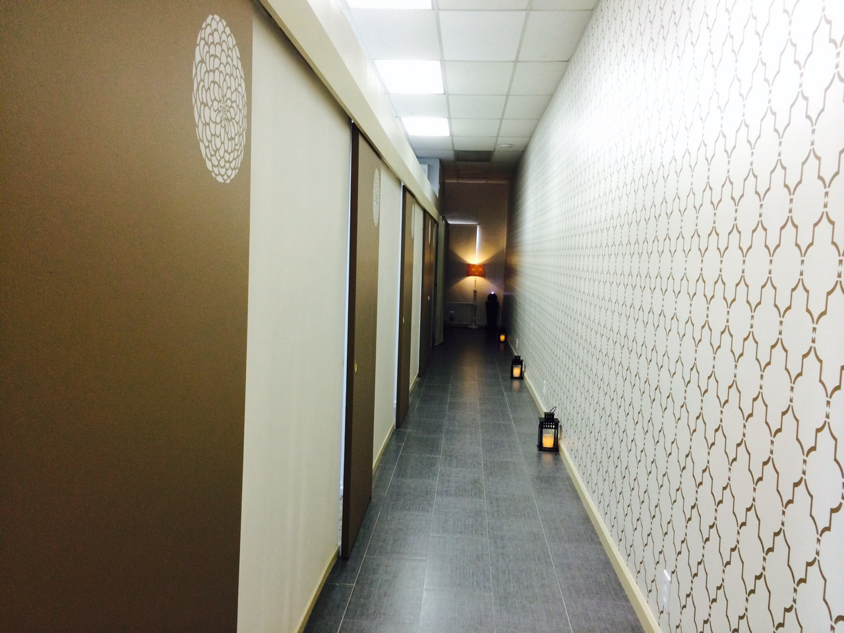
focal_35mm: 30
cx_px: 422
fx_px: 731
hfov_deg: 60.0
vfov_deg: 46.8
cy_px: 316
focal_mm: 4.12
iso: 80
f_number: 2.2
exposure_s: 1/30
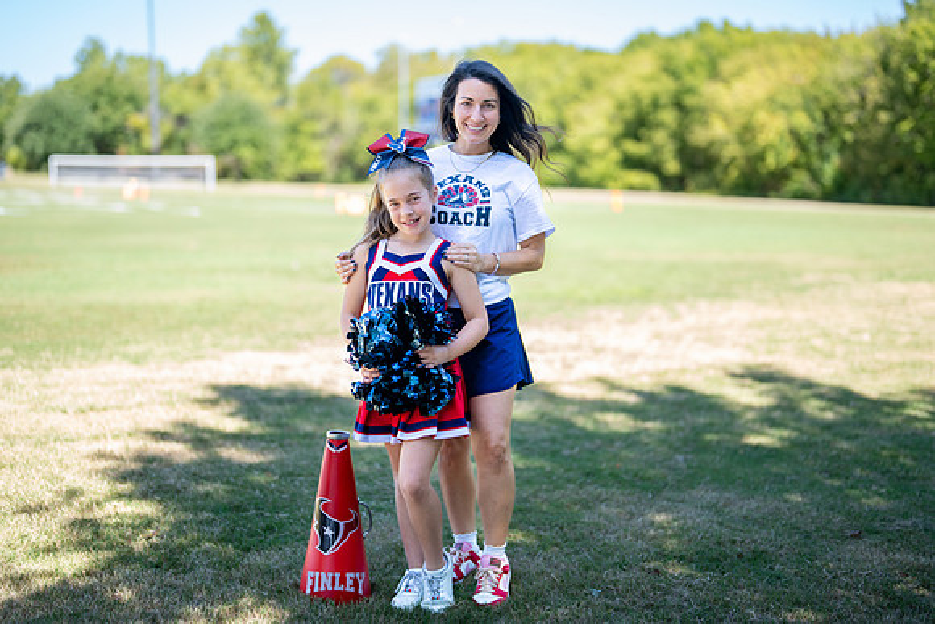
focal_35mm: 53
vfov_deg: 25.6
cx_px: 461
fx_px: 1370
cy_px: 306
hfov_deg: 37.7
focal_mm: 50
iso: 100
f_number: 1.2
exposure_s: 1/1250
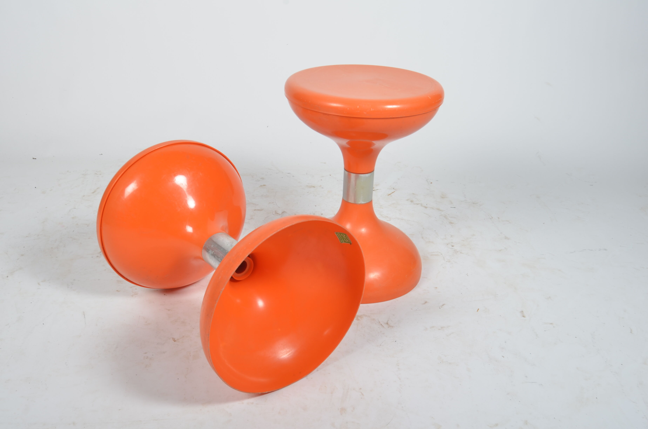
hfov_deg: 53.2
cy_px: 214
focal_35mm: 36
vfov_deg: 36.7
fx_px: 647
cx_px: 324
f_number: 11
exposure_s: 1/125
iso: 100
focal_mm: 24
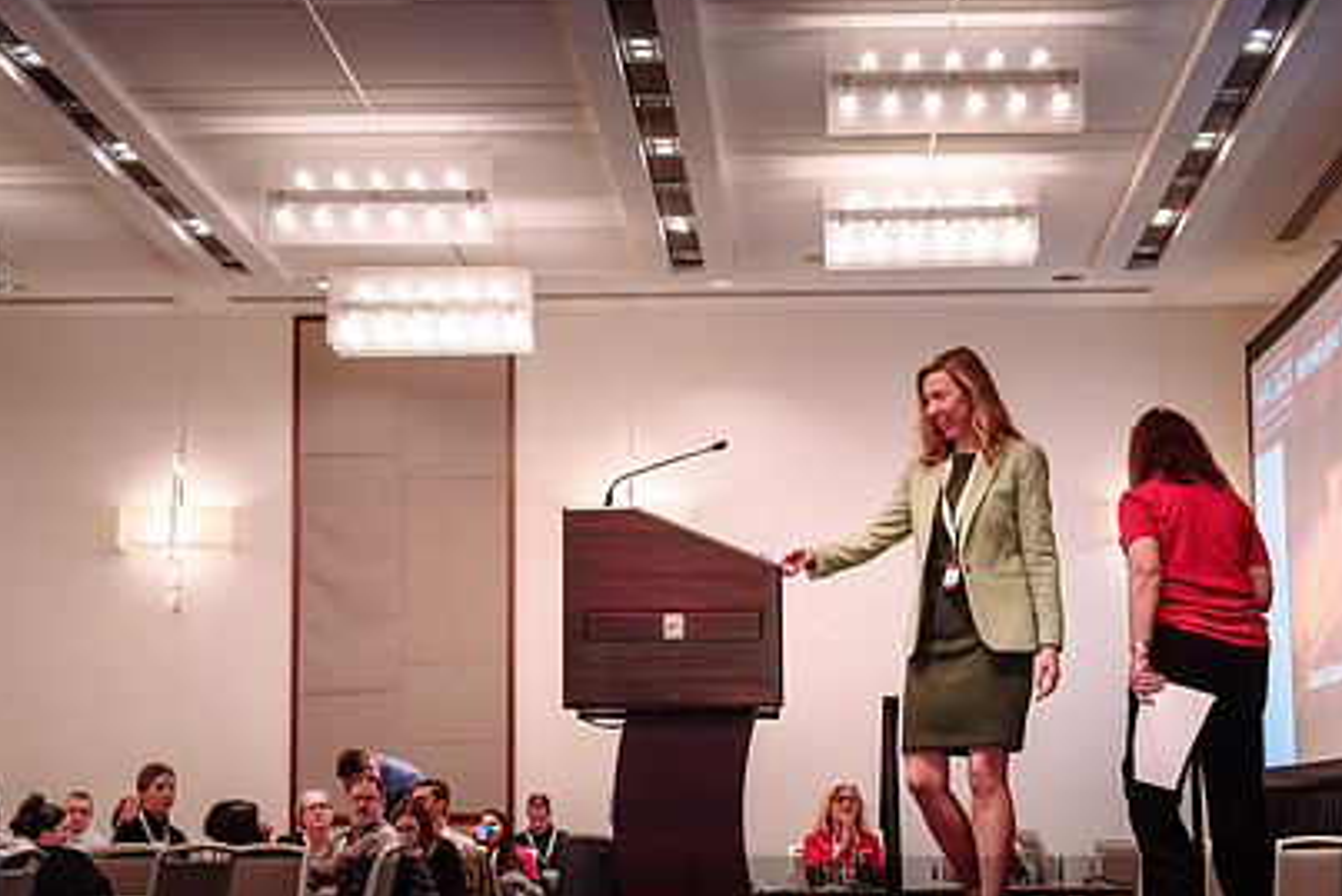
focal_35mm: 64
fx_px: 2387
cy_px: 675
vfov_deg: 21.1
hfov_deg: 31.4
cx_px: 776
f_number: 2.8
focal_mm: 35
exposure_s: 1/100
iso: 1600
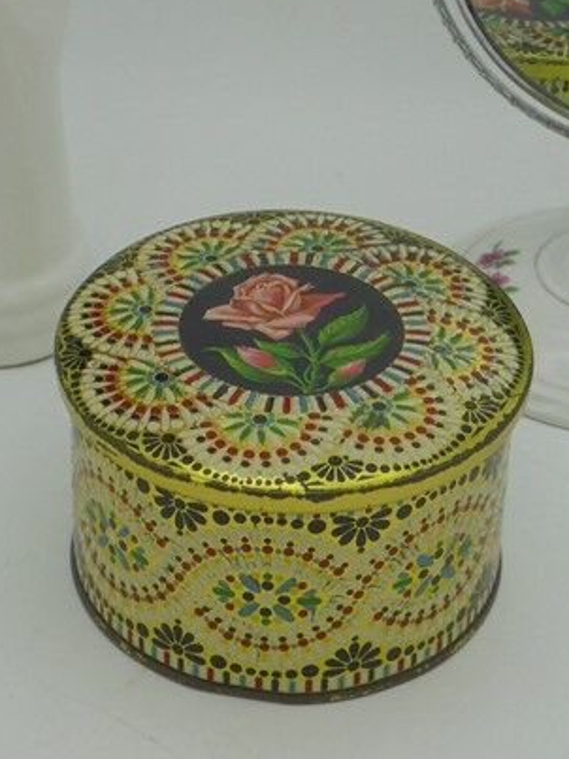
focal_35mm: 96
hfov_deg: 15.4
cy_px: 70
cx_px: 323
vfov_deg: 20.0
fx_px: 2105
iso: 100
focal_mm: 7.8
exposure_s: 1/100
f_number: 4.5
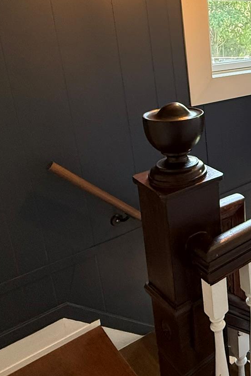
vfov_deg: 51.9
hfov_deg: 30.6
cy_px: 119
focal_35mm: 36
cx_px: 309
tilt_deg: -14.5
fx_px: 376
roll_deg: +0.6
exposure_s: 1/60
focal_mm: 2.22
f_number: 2.2
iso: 250
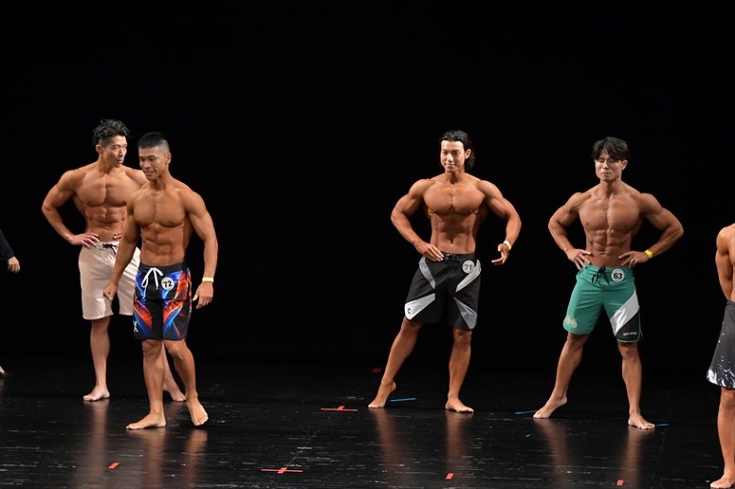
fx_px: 4428
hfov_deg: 9.5
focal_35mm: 217
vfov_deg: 6.3
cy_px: 244
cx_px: 368
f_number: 5.6
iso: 3200
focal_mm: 145
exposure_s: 1/400
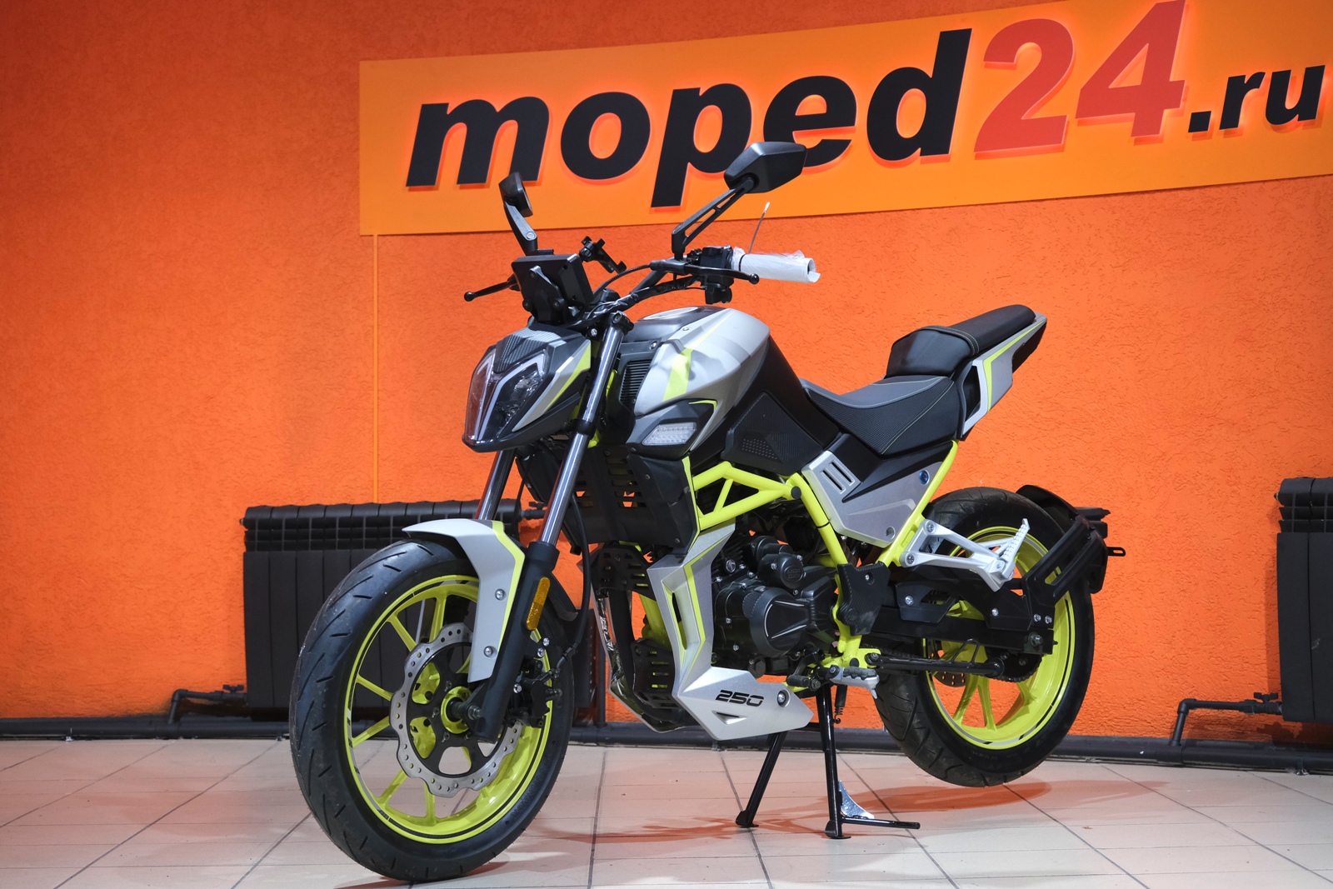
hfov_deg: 33.9
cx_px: 666
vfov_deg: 23.0
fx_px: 2185
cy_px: 444
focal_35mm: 59
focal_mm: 39.3
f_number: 4
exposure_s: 1/100
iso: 1600
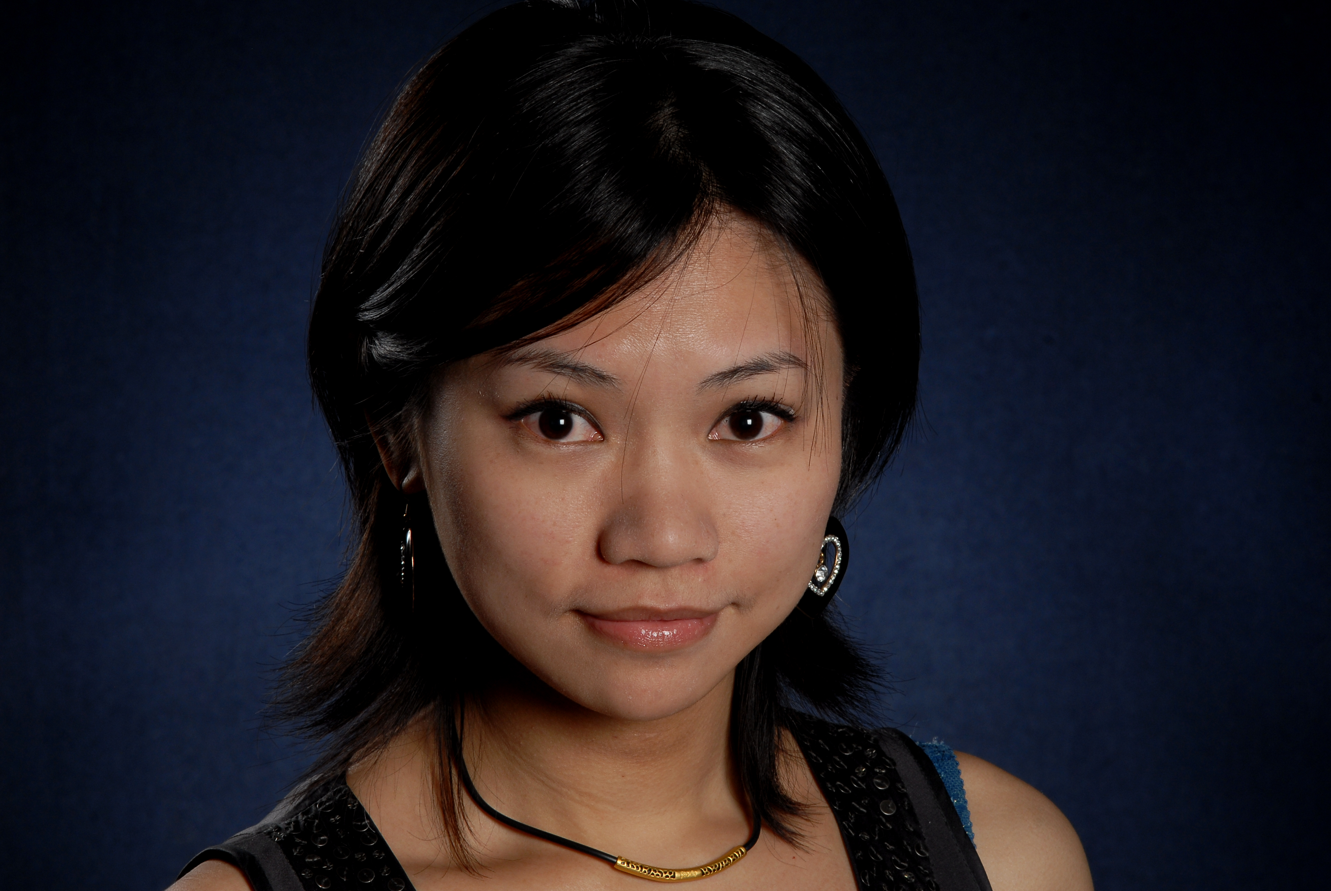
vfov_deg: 6.8
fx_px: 7496
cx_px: 666
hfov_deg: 10.1
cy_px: 446
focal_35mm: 202
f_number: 11
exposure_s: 1/125
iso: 160
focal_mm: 135
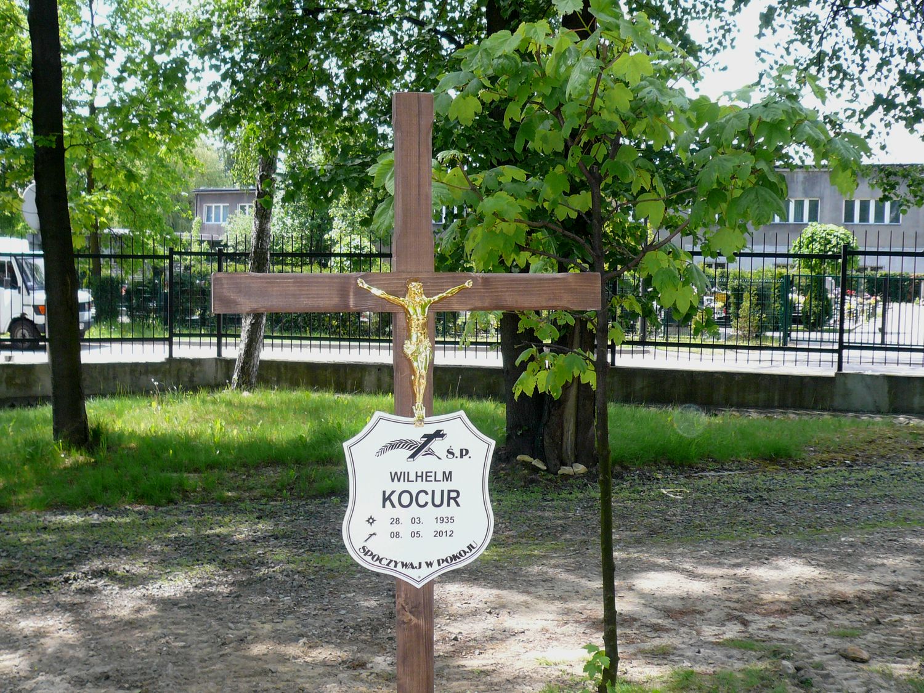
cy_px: 346
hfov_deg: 45.8
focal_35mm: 41
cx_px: 462
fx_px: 1094
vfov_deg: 35.1
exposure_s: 1/200
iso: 100
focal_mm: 5.4
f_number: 3
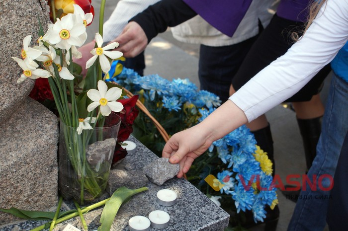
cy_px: 116
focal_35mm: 52
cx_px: 174
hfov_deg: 37.9
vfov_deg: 25.7
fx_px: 507
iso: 400
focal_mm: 35
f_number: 5.6
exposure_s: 1/160
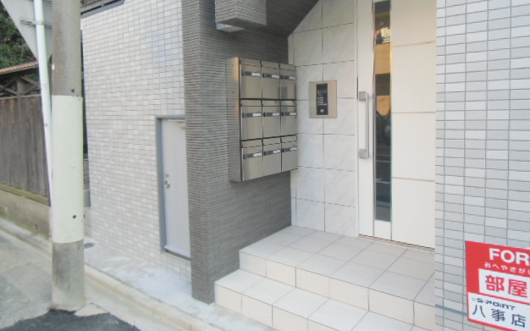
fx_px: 375
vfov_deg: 47.4
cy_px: 142
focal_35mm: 26
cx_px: 270
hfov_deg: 70.4
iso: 64
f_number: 3
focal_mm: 4.24
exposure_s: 1/80
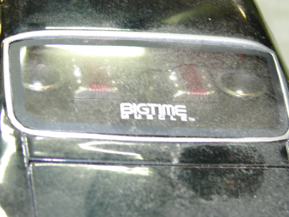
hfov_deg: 13.7
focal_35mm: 144
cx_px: 144
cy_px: 108
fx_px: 1202
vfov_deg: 10.3
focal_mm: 17
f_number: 3.2
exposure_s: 1/4
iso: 100
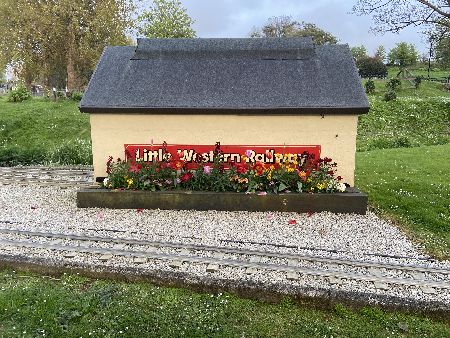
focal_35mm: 26
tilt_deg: -10.5
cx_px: 225
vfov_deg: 53.1
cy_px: 169
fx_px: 338
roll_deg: -0.8
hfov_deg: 67.3
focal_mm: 4.25
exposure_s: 1/102
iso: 125
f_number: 1.8
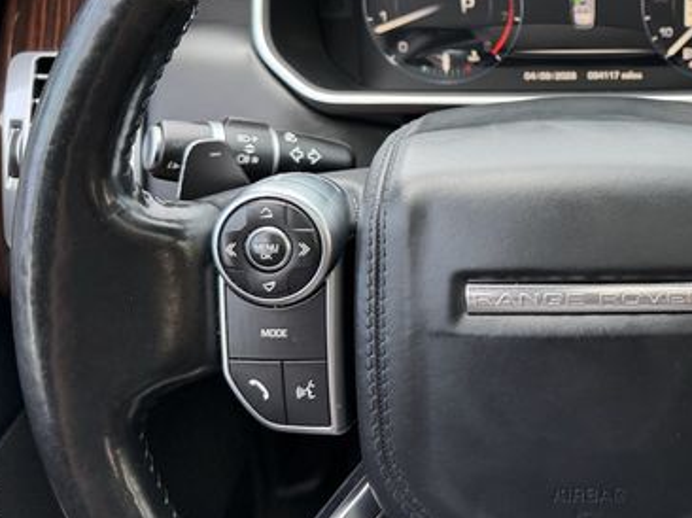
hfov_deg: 42.0
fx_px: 839
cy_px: 146
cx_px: 592
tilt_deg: -28.6
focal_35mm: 42
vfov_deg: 33.8
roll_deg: +0.9
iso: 200
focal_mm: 6.76
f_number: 1.78
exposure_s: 1/113
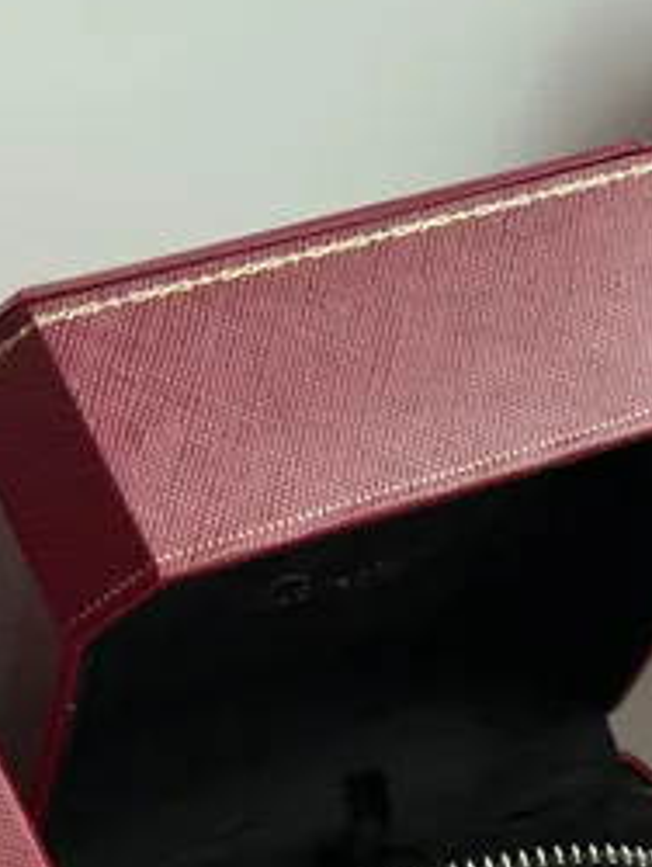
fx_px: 2307
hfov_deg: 16.0
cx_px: 534
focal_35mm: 92
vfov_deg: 20.8
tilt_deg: -35.9
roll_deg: +0.1
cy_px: 812
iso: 200
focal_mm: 6.76
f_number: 1.78
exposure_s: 1/92
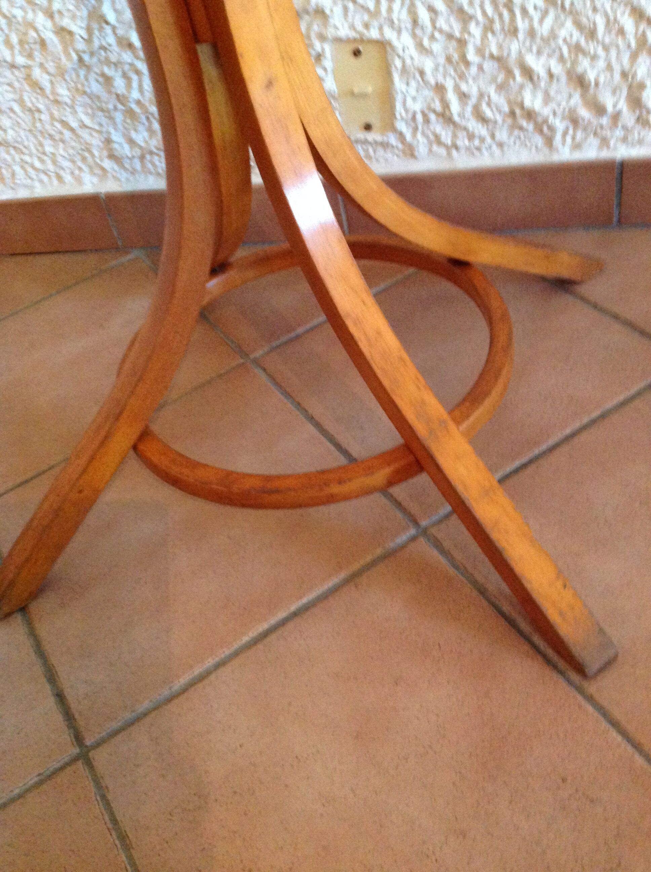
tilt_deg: -43.5
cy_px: 436
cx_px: 326
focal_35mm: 35
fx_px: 880
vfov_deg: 52.7
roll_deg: +18.1
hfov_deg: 40.6
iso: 500
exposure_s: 1/15
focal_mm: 4.28
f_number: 2.4
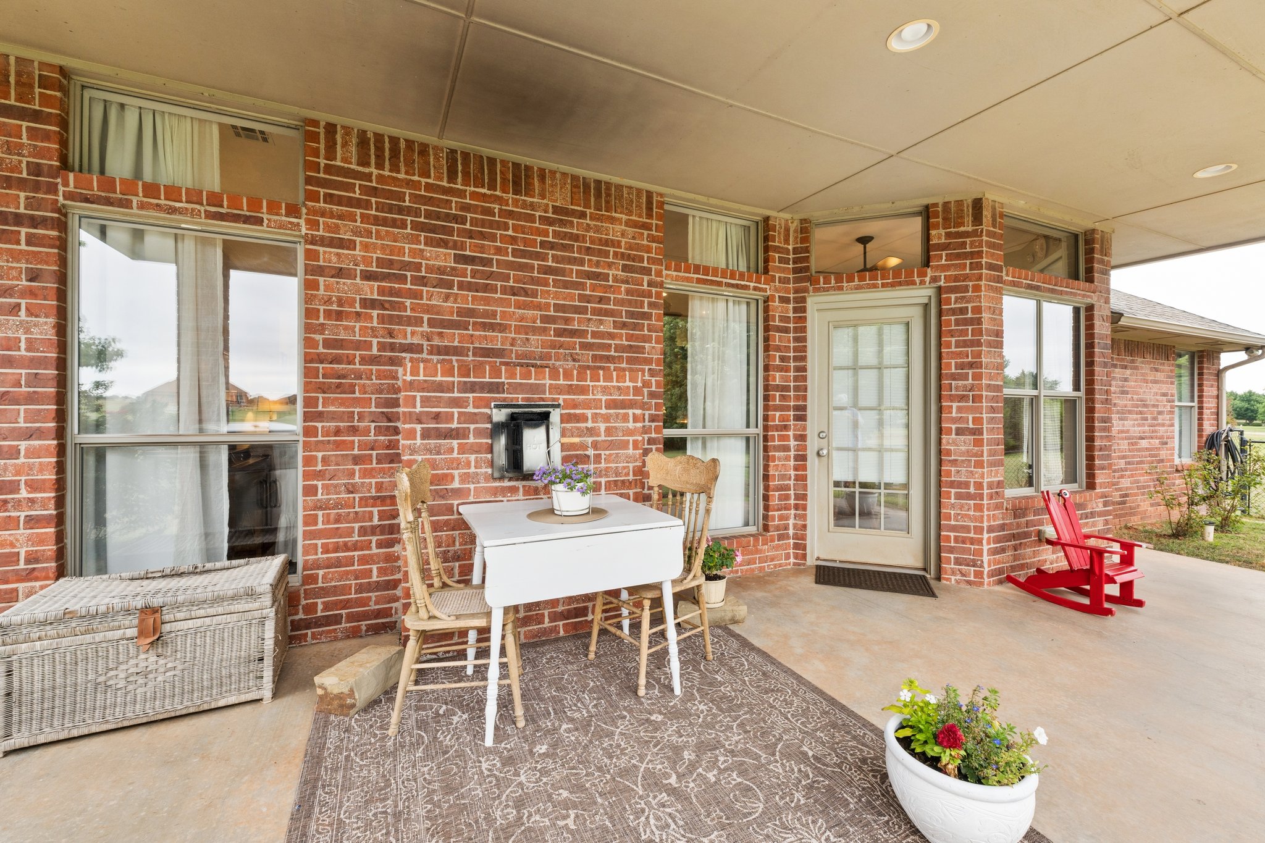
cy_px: 422
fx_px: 527
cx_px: 632
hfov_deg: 100.4
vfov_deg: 77.3
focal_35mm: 15
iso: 250
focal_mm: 10
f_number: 8
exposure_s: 1/125
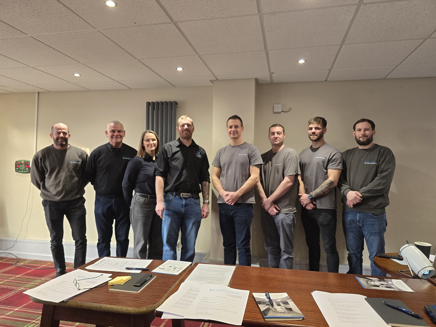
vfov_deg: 58.9
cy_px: 164
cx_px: 218
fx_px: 290
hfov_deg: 73.9
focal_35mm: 23
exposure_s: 1/100
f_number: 1.7
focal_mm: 6.3
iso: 250
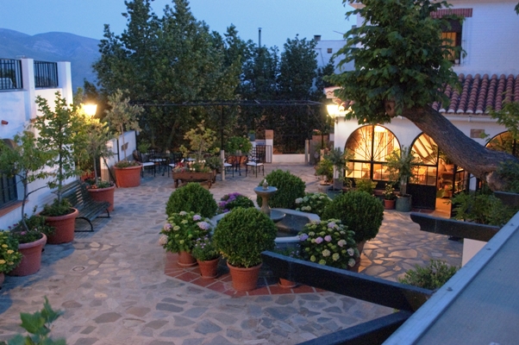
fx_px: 518
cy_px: 172
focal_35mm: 36
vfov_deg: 36.8
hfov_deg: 53.2
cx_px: 260
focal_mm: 24
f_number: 5.6
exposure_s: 1/4
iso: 800
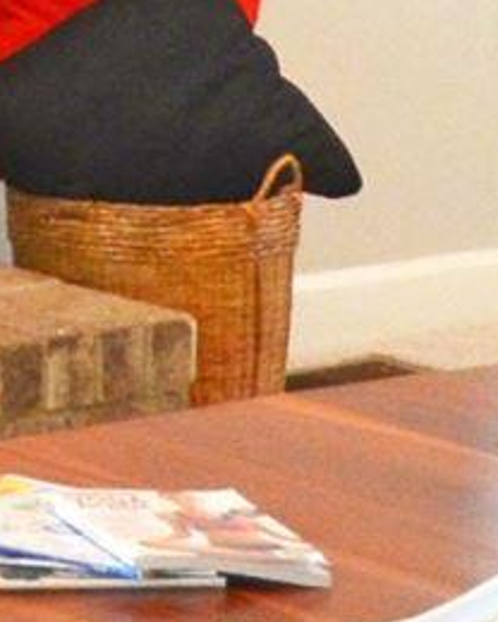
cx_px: -749
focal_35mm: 266
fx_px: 4901
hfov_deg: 5.6
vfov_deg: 6.7
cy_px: -1184
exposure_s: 1/60
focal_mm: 16
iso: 500
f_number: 4
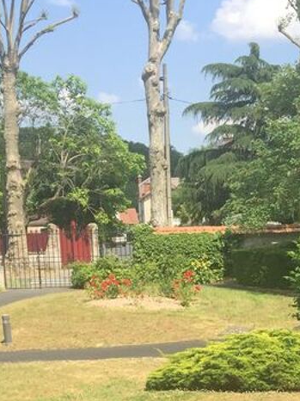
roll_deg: +2.2
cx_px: 222
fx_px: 960
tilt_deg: -12.0
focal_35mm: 83
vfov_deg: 21.8
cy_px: 481
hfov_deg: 17.7
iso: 32
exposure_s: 1/1276
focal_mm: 4.15
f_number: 2.2
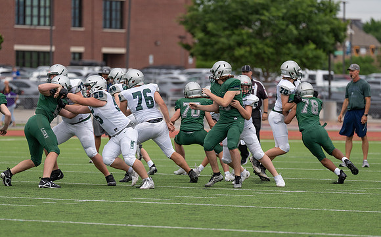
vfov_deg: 5.0
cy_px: 122
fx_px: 2734
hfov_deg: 8.0
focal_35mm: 264
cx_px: 198
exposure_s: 1/1250
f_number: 2.8
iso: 250
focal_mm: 200
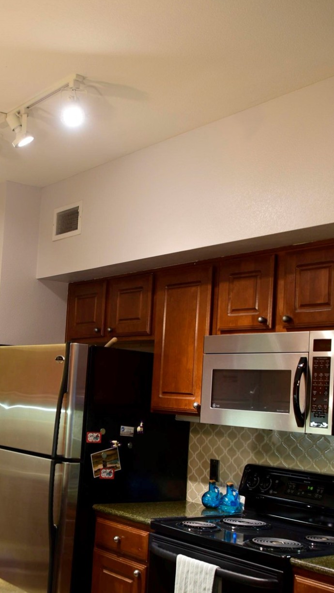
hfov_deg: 24.3
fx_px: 755
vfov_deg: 42.8
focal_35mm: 48
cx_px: 39
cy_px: 340
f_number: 3.2
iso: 200
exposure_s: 1/20
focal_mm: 26
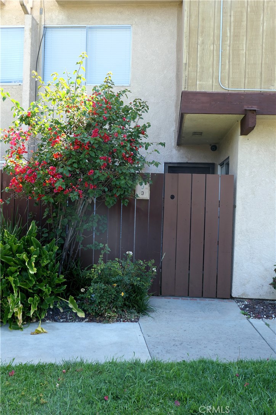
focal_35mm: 34
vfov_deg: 55.8
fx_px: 391
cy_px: 208
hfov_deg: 38.9
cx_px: 138
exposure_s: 1/80
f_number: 5.6
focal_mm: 12.6
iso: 160
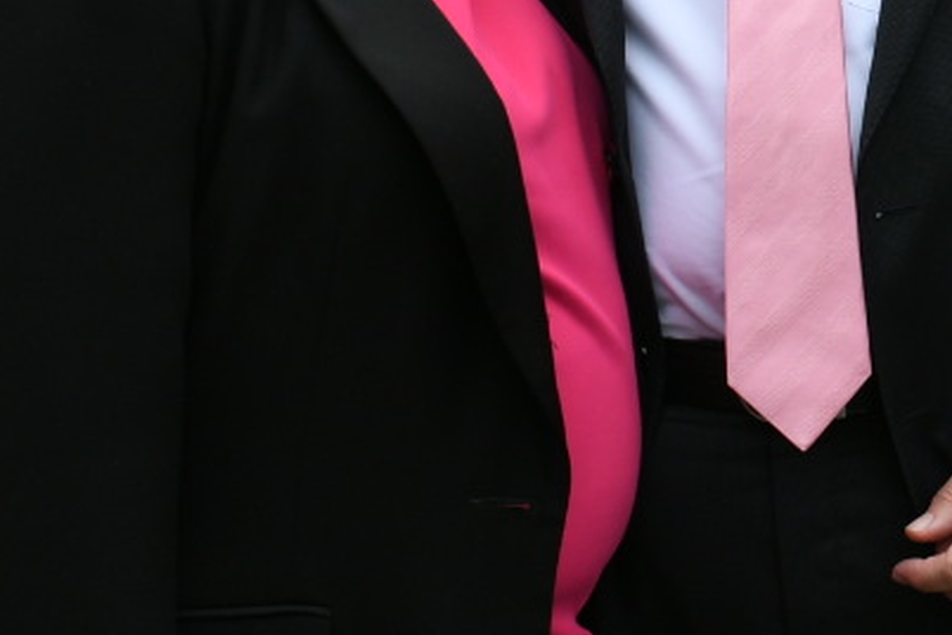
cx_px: 1392
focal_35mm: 137
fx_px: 3623
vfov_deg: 9.8
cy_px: -171
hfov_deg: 14.1
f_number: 6.3
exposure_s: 1/160
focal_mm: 23
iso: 160
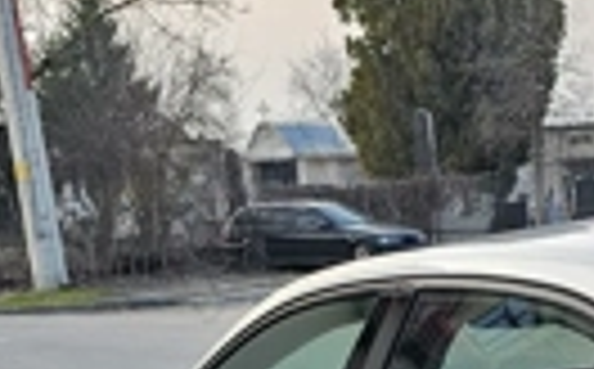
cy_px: 806
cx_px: 760
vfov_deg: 10.5
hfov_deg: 17.7
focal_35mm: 111
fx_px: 1794
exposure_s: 1/100
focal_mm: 6.3
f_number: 1.7
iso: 40
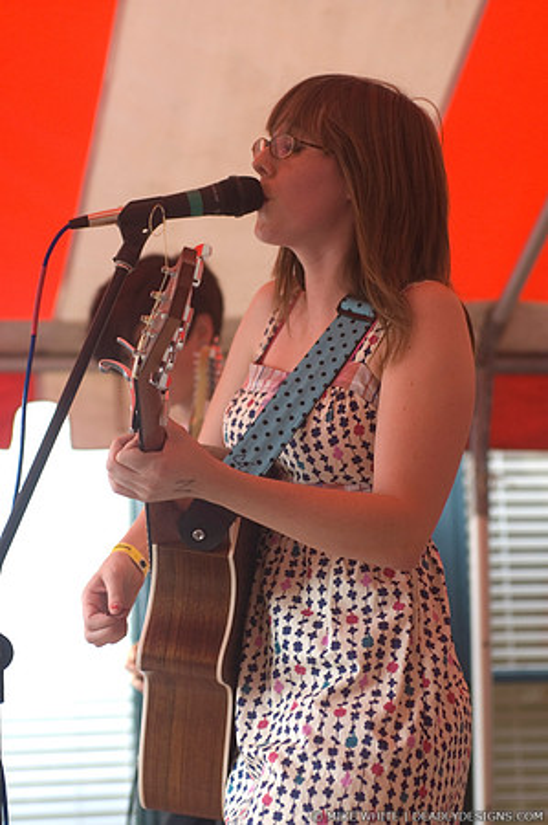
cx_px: 274
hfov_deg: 13.0
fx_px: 2403
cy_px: 412
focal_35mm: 105
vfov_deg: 19.5
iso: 400
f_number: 3.5
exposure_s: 1/160
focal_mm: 70
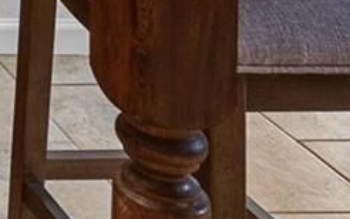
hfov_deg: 14.4
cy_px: -445
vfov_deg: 9.5
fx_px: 1012
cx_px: -450
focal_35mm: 106
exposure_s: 2
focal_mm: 16
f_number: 8
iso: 200
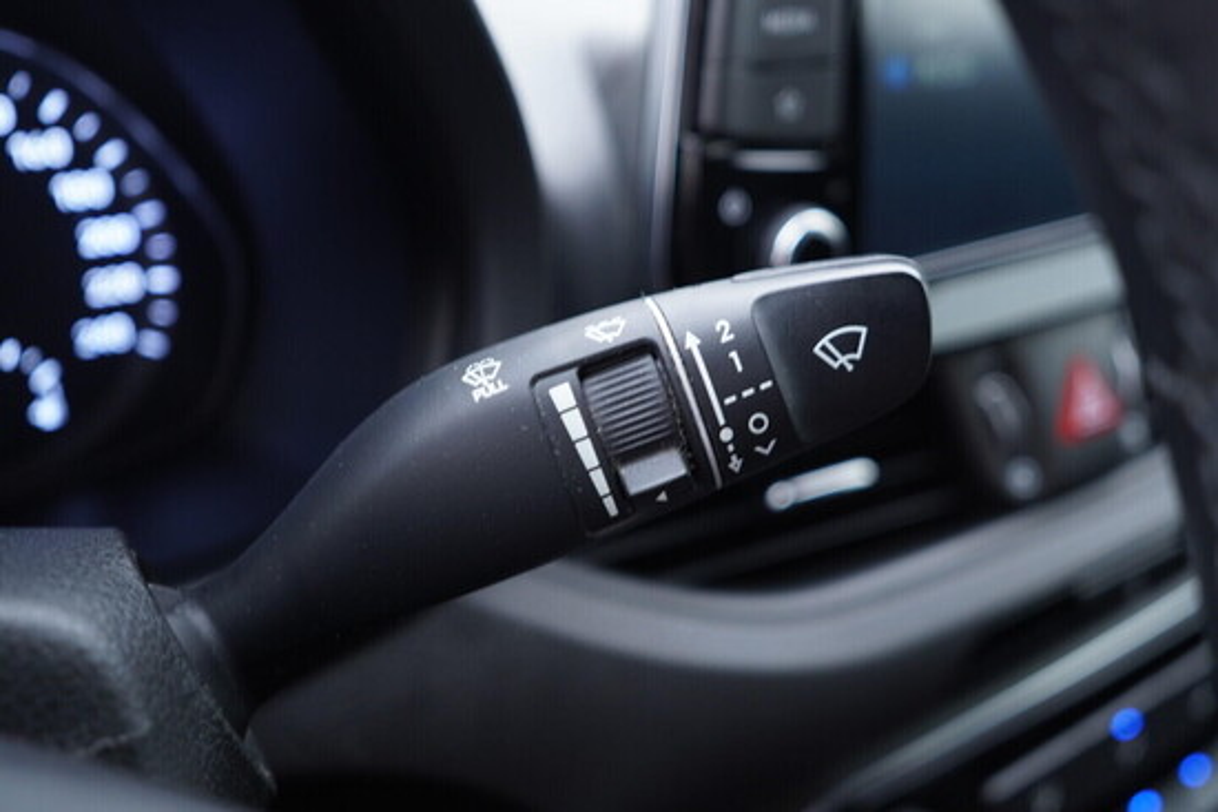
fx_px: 1218
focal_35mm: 36
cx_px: 609
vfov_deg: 36.9
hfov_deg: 53.1
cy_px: 406
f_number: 2.8
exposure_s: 1/40
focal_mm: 24
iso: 320
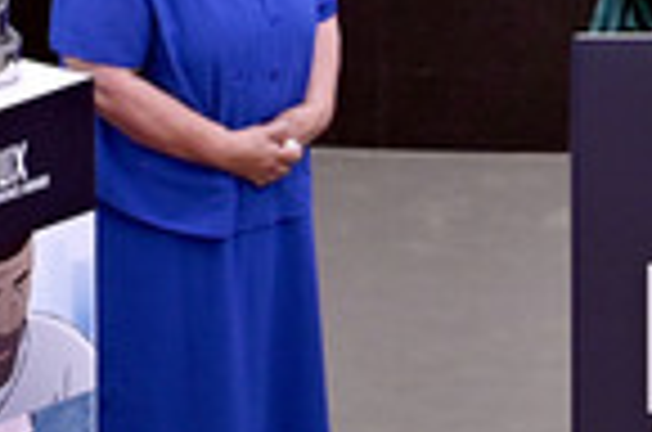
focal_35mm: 623
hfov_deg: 3.3
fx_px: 11258
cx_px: 389
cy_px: 198
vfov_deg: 2.2
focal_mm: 200
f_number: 2.8
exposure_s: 1/500
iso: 1600
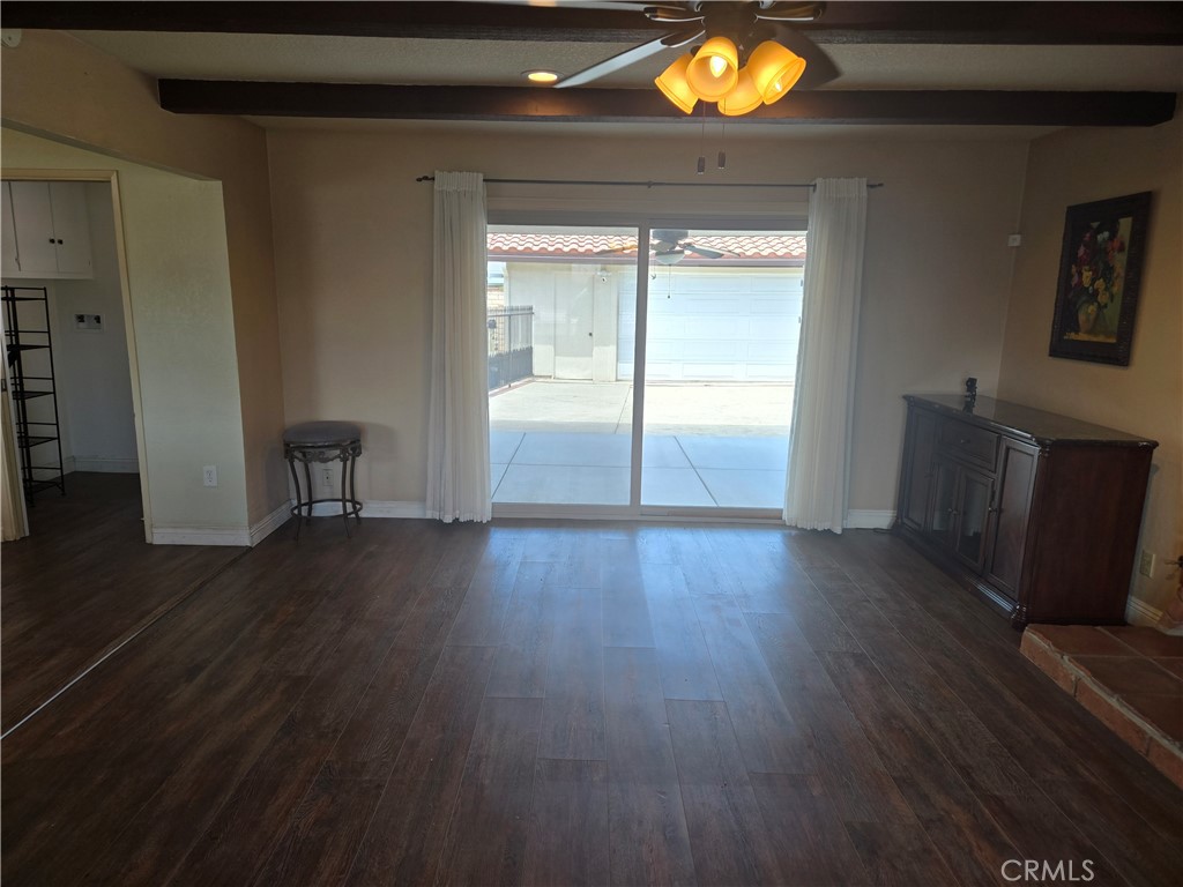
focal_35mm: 23
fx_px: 786
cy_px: 444
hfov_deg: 73.9
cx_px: 592
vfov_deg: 58.9
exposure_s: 1/120
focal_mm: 5.4
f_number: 1.8
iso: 32
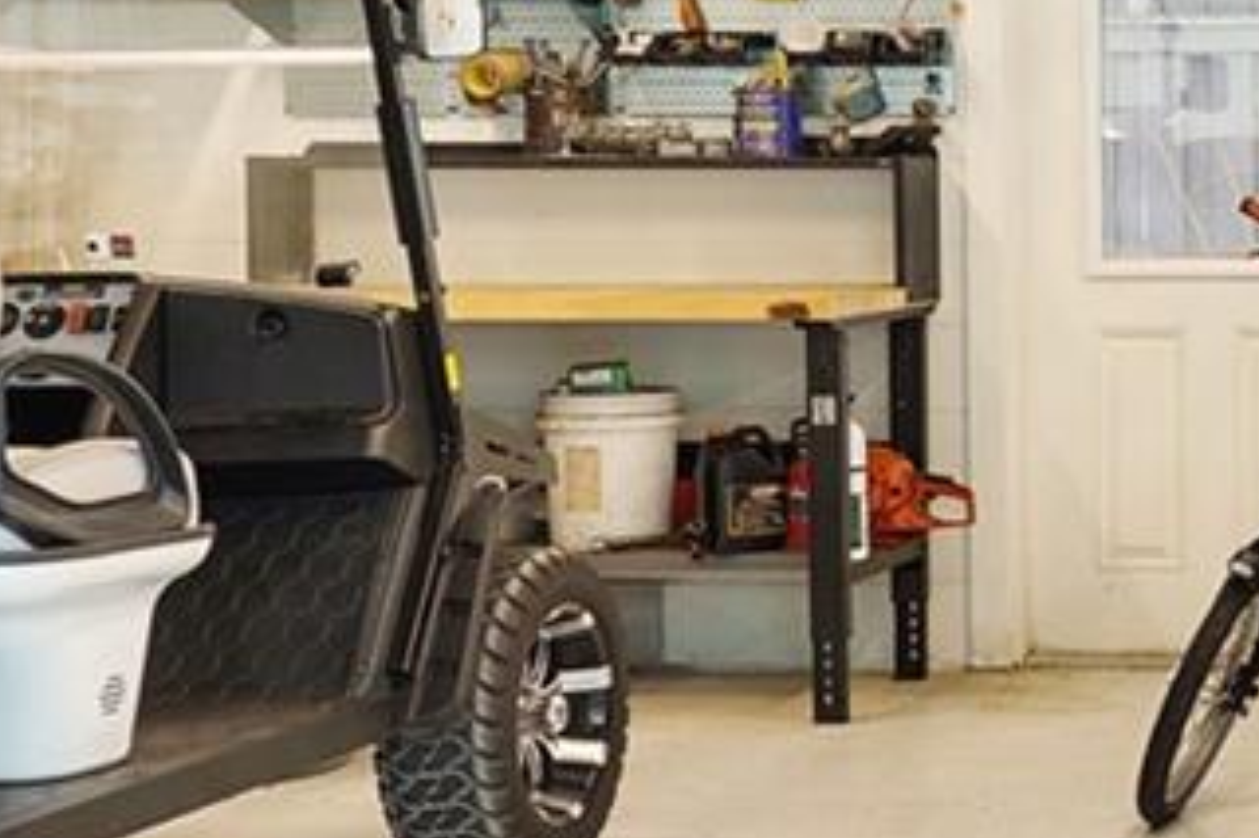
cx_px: 1920
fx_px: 2971
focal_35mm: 85
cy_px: 228
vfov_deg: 16.0
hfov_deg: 20.3
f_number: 8
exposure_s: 1
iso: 100
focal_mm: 17
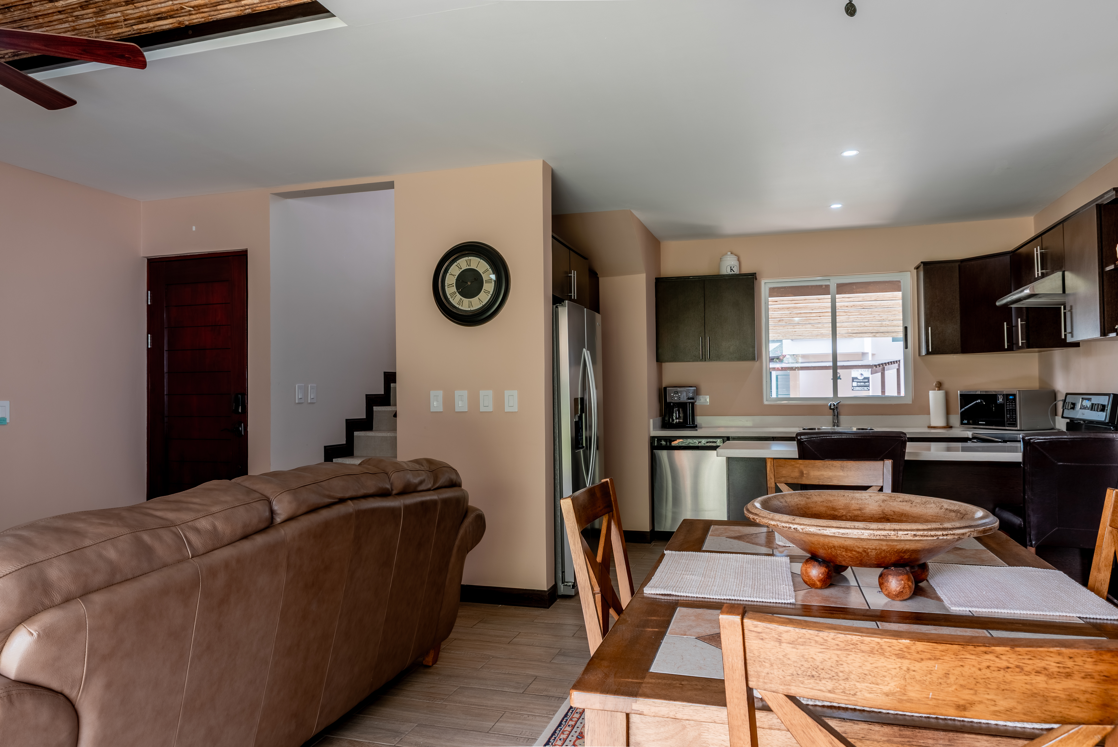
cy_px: 374
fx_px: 746
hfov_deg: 73.7
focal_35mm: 24
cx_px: 559
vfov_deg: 53.2
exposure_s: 1/60
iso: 100
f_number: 10
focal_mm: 24
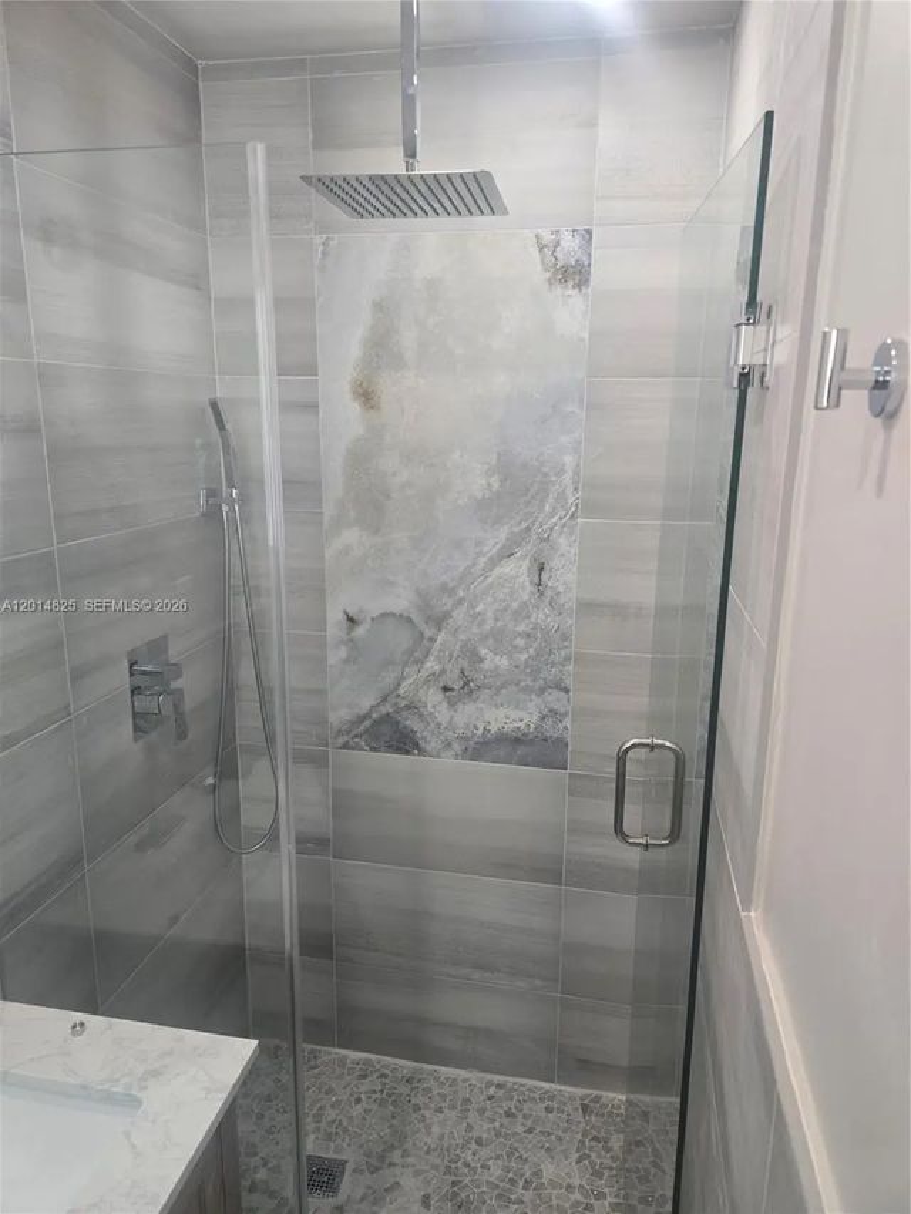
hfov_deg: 58.9
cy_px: 607
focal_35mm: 23
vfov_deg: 73.9
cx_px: 456
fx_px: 807
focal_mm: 6.3
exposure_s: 1/120
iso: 160
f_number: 1.7
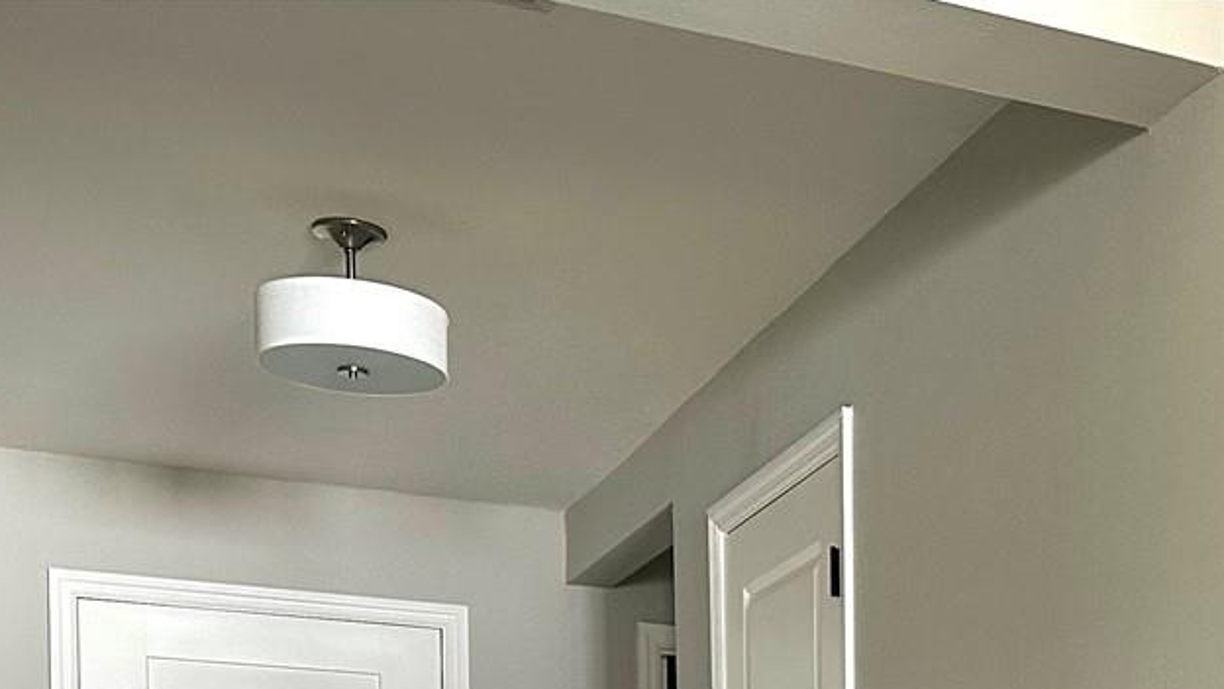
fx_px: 2175
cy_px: 1174
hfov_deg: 29.7
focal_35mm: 67
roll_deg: -0.6
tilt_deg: -4.0
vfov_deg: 15.8
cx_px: 1167
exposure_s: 1/60
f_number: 1.78
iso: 320
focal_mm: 6.86
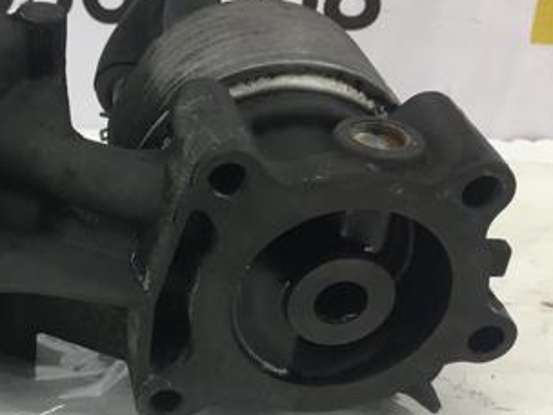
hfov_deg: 30.8
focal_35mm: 61
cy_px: 222
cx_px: 98
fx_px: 974
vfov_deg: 24.0
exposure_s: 1/33
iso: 25
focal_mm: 4.15
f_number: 2.2
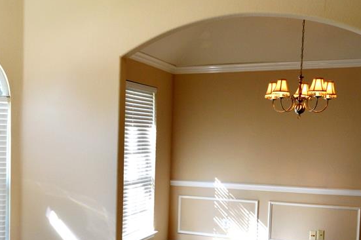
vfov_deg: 25.1
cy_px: 187
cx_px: 77
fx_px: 530
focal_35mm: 53
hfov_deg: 36.4
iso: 160
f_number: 5.6
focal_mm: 19
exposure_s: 1/60
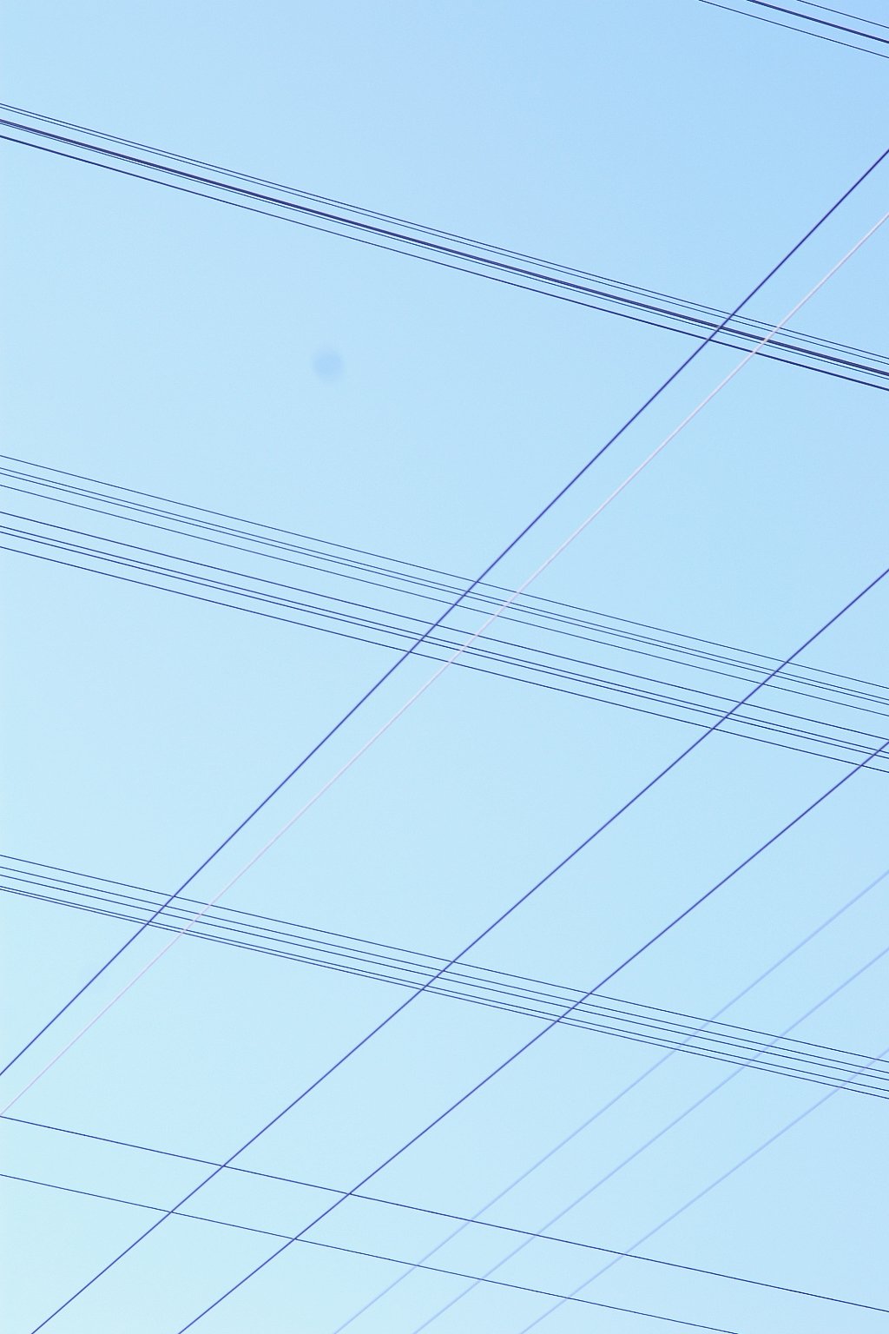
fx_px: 4278
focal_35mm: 116
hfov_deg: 11.9
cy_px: 667
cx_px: 444
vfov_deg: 17.7
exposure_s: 1/250
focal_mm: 77
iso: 200
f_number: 5.6
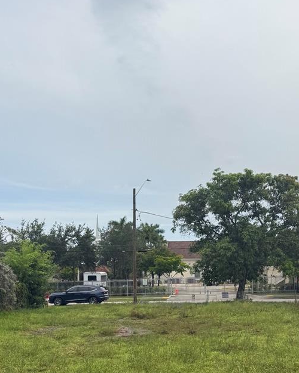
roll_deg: +0.4
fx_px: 498
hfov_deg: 33.4
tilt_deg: -1.7
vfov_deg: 39.6
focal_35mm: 45
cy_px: 294
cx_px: 153
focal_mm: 6.76
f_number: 1.78
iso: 80
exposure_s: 1/2801
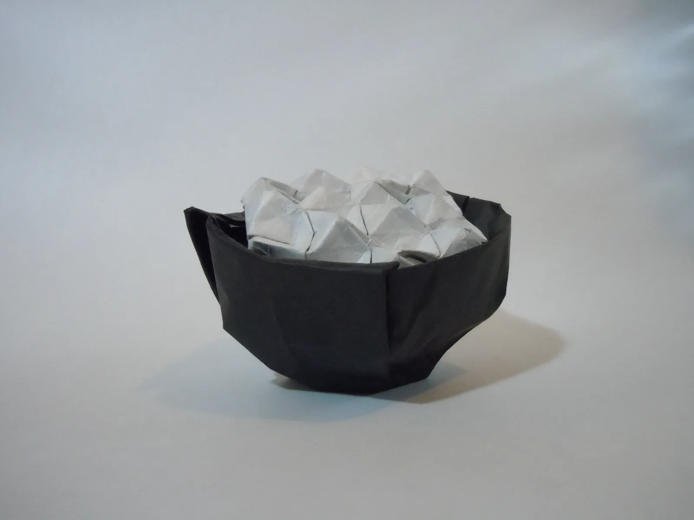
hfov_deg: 55.4
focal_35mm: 33
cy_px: 260
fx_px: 662
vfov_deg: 42.9
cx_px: 347
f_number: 4
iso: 800
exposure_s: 1/30
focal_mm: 5.9
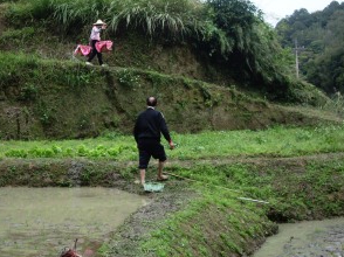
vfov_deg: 24.9
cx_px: 128
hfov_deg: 33.1
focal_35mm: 58
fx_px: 576
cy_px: 64
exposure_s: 1/400
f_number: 2.8
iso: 50
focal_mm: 7.9
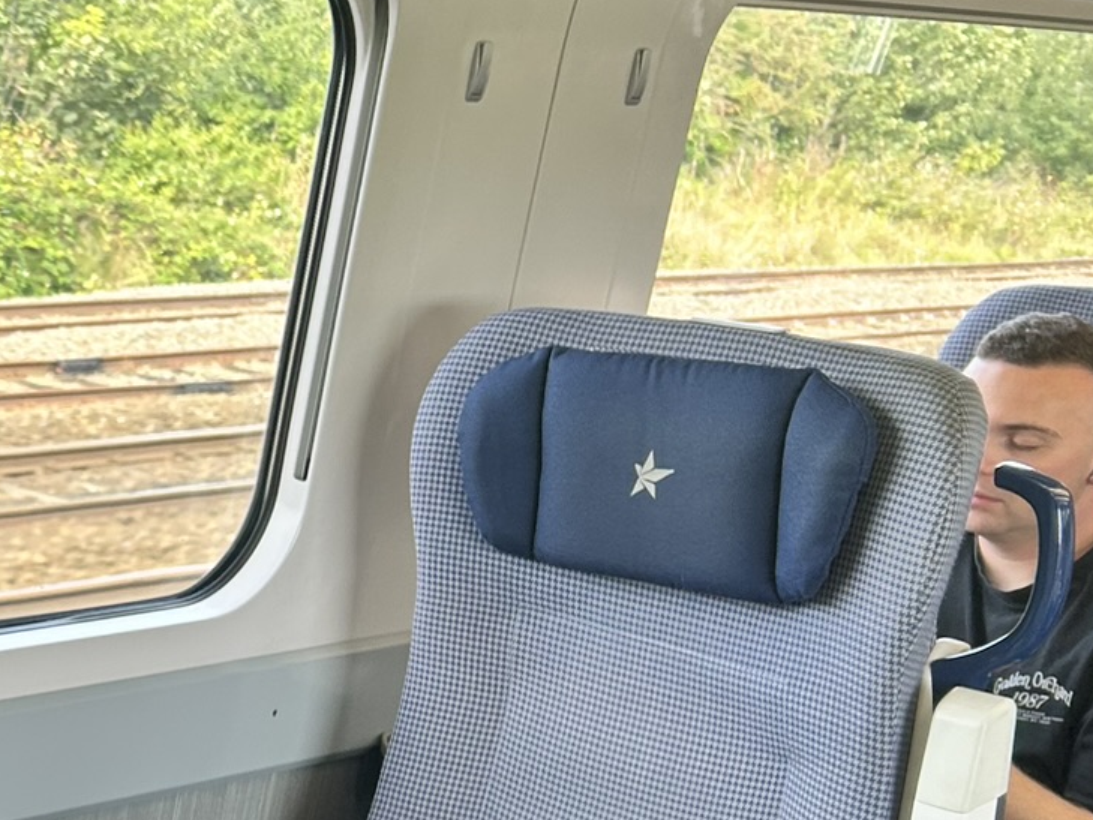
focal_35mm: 73
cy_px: 613
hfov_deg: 23.1
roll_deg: +0.1
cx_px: -399
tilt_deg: -15.3
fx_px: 2305
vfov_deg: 20.0
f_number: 1.5
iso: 50
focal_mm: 5.7
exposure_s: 1/121
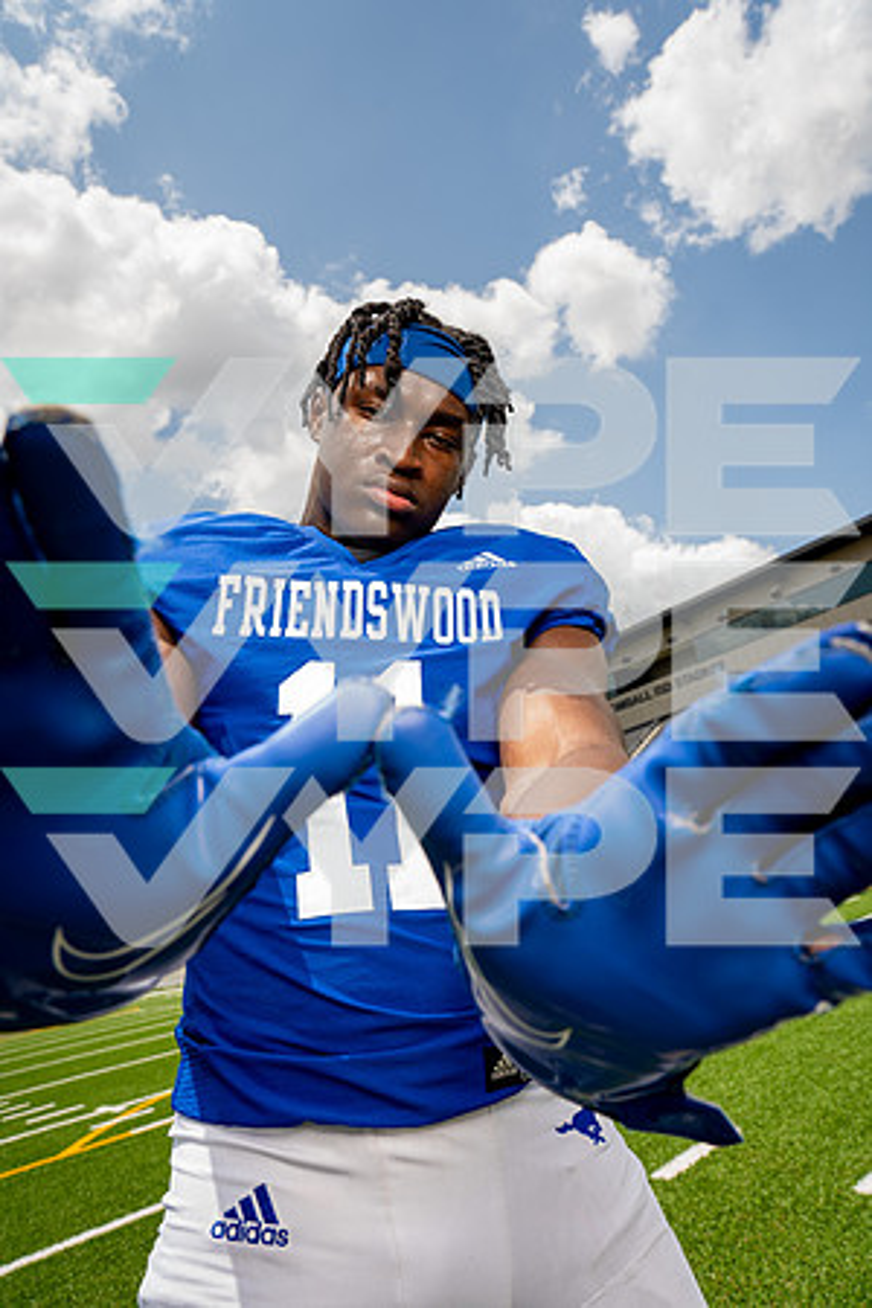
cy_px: 654
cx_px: 436
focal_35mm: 24
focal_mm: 24
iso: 64
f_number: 7.1
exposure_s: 1/250
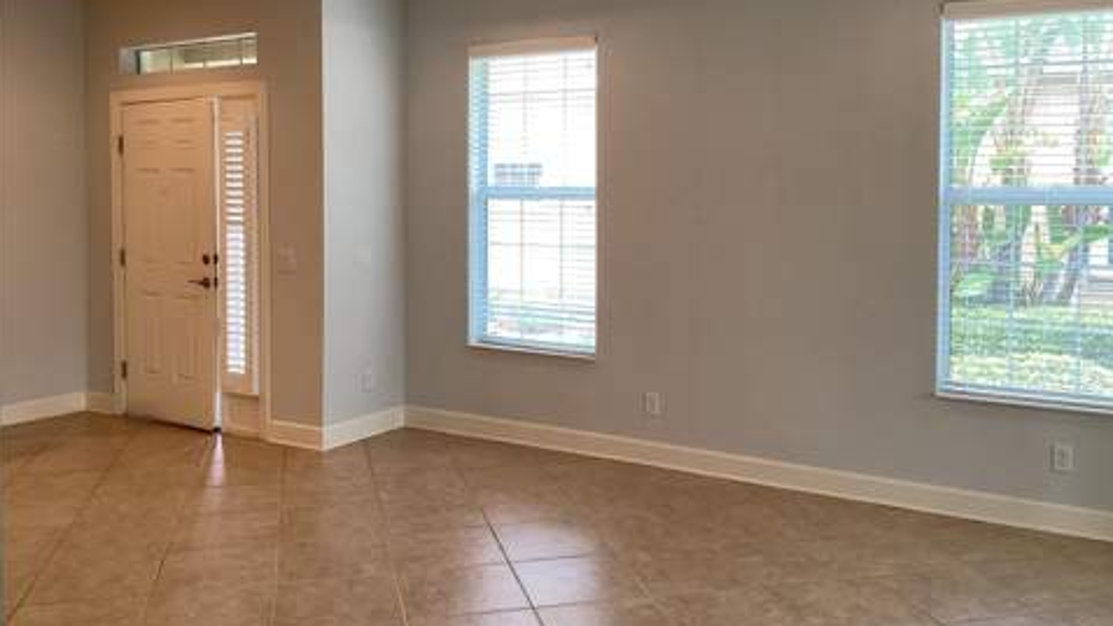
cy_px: 215
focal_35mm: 34
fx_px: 1003
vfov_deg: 34.3
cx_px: 558
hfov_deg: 58.0
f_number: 2.4
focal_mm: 3.3
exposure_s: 1/60
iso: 64
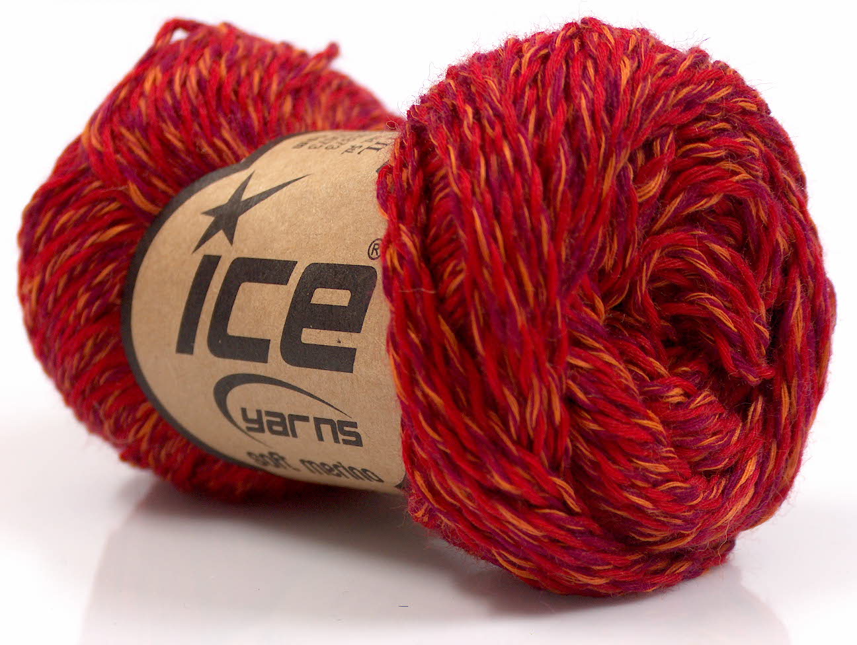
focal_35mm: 99
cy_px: 322
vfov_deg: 15.0
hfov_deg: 19.8
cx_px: 428
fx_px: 2455
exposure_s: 1/3.76
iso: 100
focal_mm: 20.29
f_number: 2.9
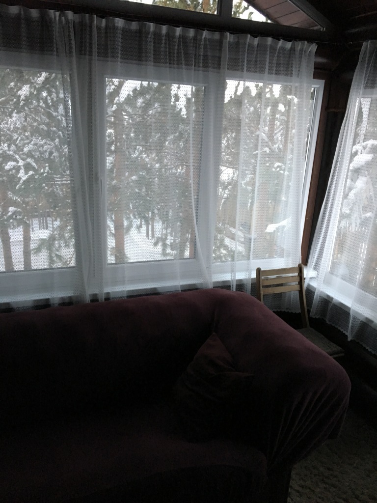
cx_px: 188
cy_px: 252
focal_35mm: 29
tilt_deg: -16.4
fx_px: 421
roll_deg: -1.6
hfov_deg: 48.2
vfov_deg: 61.7
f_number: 2.2
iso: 200
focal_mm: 4.15
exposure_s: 1/33
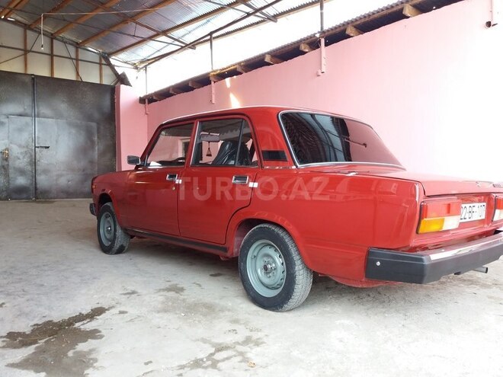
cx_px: 252
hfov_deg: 63.4
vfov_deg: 49.7
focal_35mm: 28
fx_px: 407
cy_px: 188
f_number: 1.9
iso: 100
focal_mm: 3.7
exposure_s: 1/33
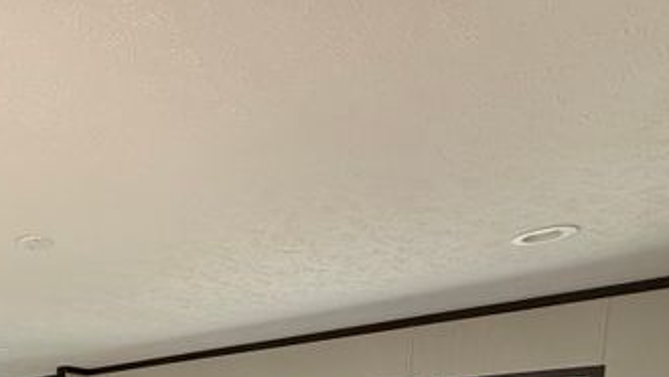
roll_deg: +0.0
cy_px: 557
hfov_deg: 44.4
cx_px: -24
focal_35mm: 37
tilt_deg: -6.0
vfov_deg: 25.0
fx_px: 657
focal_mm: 2.22
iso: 200
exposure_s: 1/99
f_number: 2.2
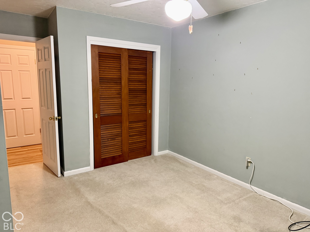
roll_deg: -0.9
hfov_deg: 71.6
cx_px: 155
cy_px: 116
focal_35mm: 24
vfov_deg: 56.8
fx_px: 215
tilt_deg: -9.3
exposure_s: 1/60
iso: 640
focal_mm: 6.76
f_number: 1.78
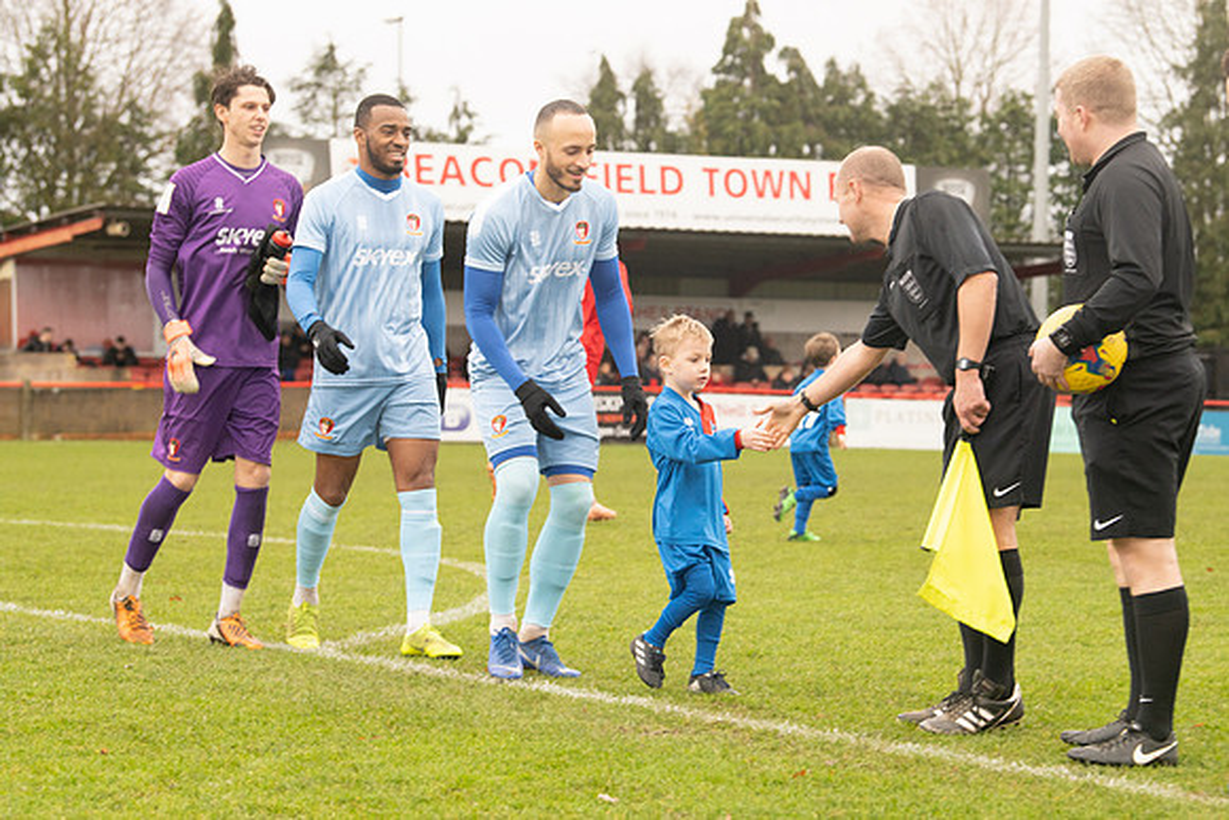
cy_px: 407
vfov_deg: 12.3
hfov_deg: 18.3
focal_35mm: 112
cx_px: 669
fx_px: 3807
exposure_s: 1/250
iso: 2000
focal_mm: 102
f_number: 5
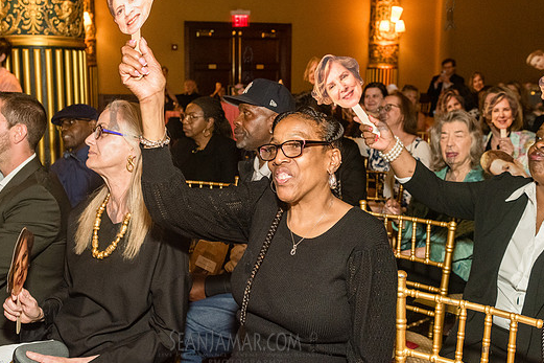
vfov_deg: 34.2
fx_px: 589
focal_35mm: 39
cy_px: 164
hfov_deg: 49.5
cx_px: 247
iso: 6400
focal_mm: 35
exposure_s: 1/160
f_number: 4.5
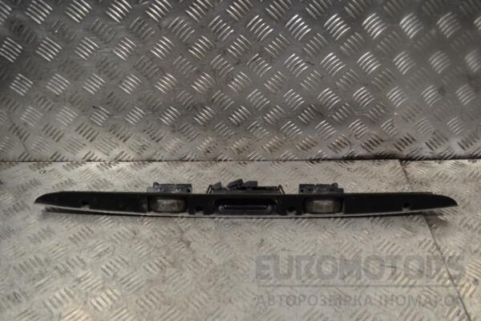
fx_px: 481
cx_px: 240
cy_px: 160
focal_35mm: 36
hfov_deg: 53.1
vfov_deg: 36.9
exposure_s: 1/50
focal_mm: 24
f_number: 4
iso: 100
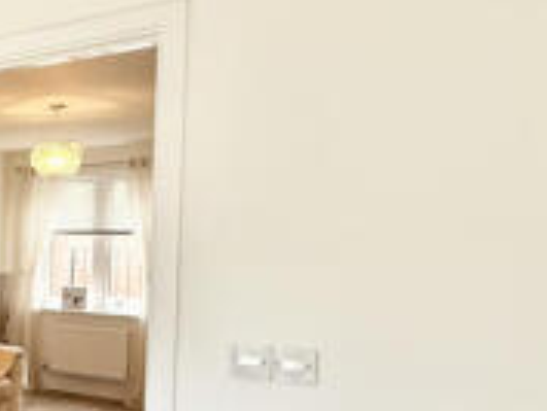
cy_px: 273
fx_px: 727
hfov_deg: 28.9
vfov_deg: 31.3
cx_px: -243
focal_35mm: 46
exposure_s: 1/99
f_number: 2.2
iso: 160
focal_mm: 2.22
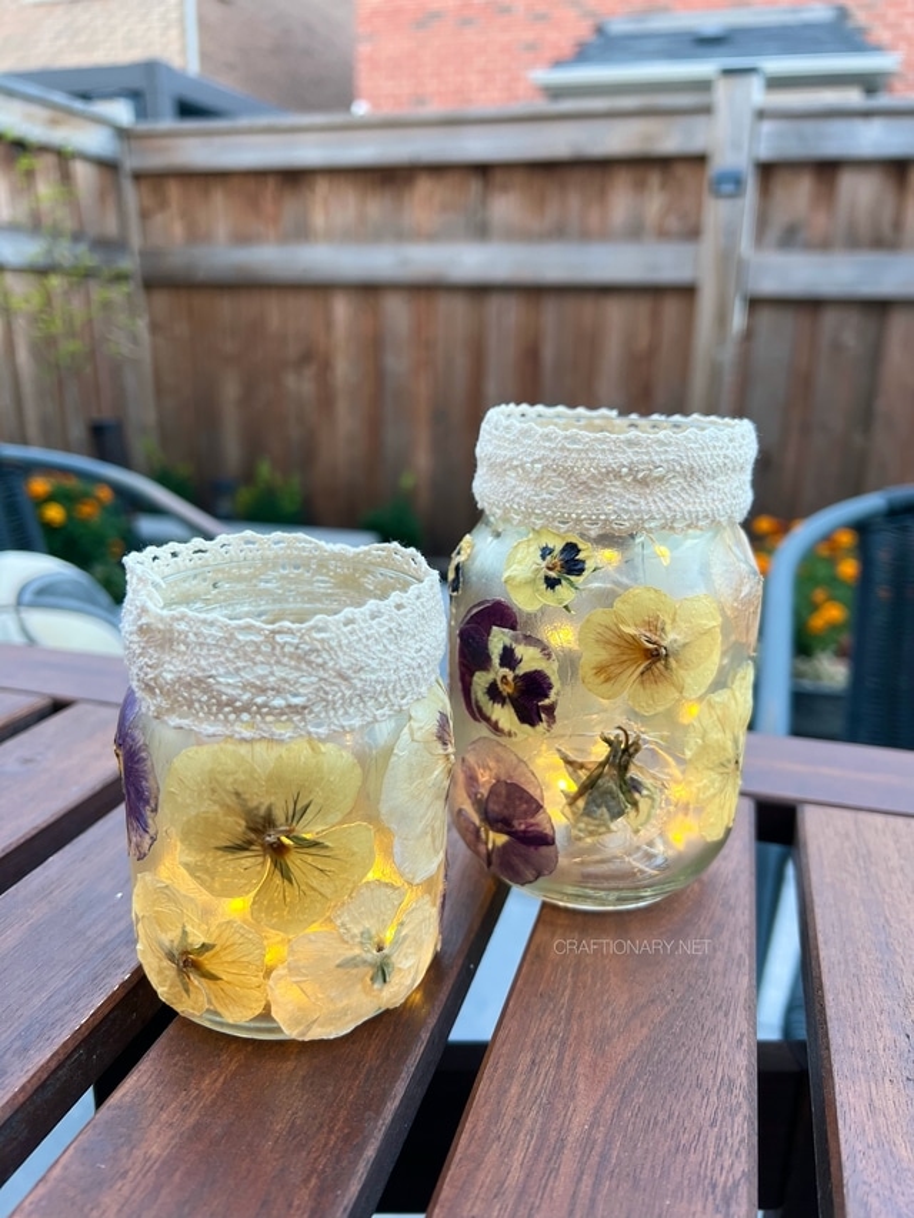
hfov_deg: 53.1
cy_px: 609
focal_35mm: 26
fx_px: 915
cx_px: 457
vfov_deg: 67.3
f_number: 1.5
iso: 80
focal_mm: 5.7
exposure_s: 1/121
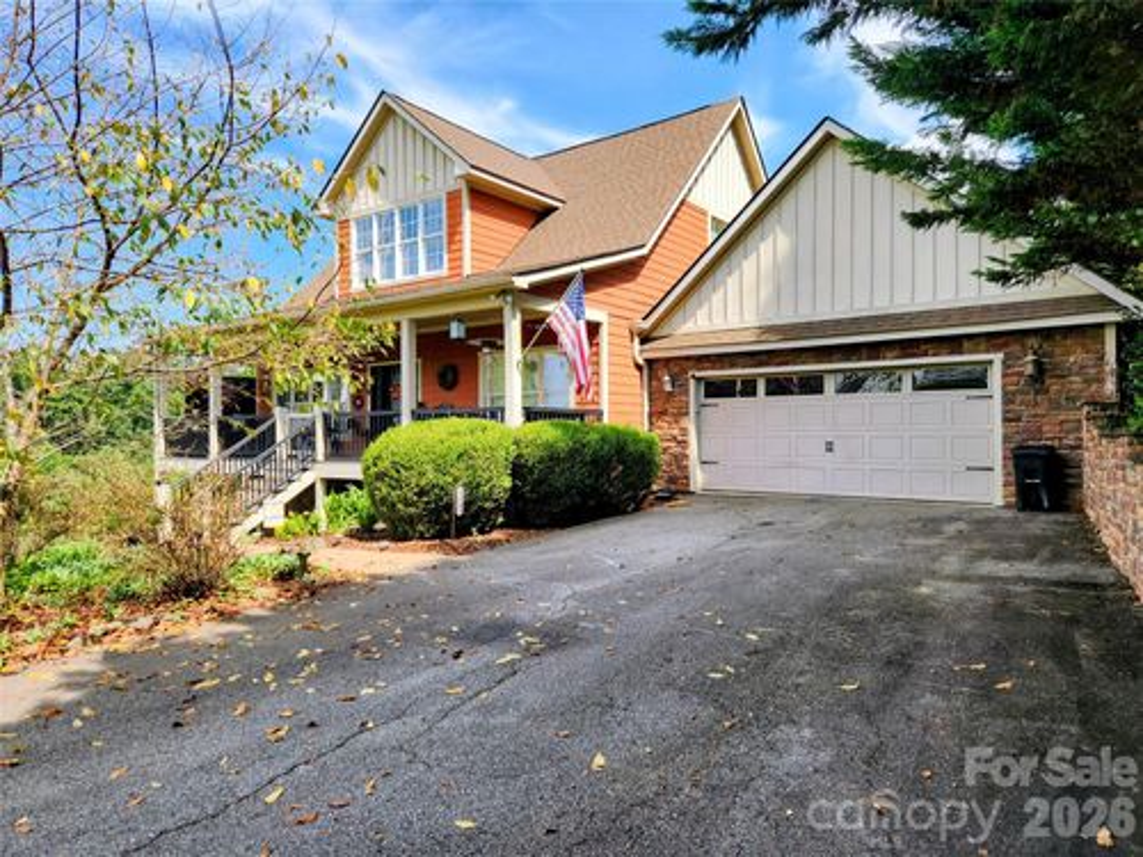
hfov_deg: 73.9
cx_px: 572
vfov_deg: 58.9
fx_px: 759
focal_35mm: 23
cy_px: 428
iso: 20
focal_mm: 5.4
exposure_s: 1/724
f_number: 1.8
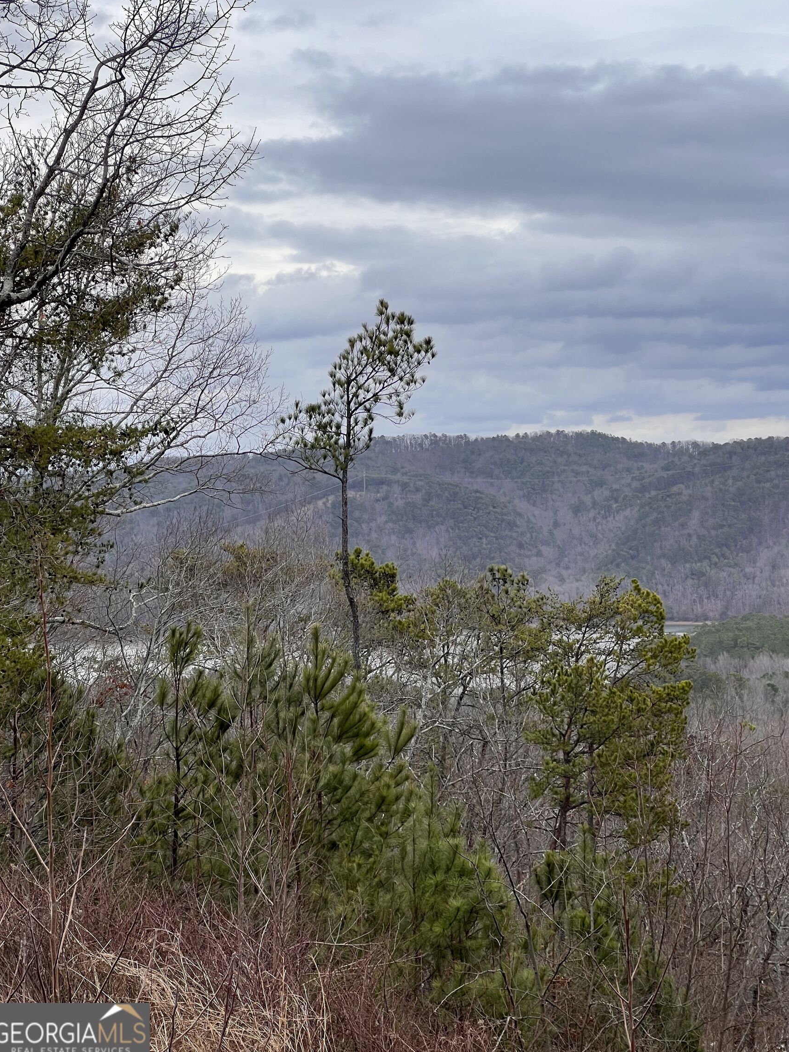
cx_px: 390
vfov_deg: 25.0
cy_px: 523
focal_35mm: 78
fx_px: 2370
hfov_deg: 18.9
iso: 32
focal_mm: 9
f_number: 2.8
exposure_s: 1/190
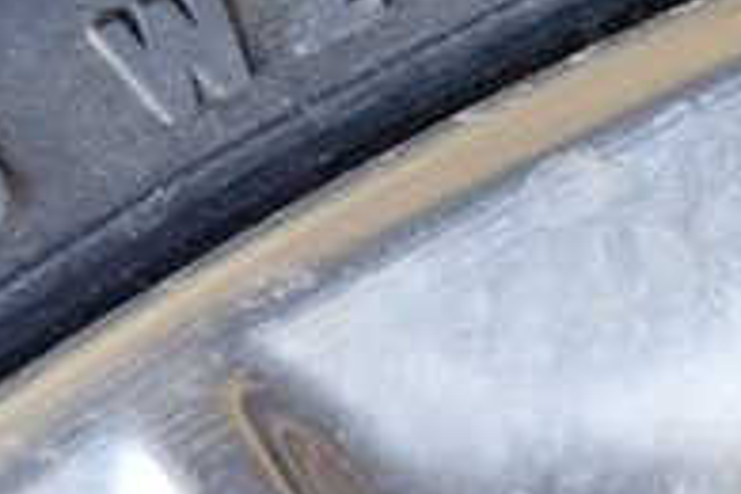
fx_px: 1976
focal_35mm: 96
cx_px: 942
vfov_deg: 13.3
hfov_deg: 19.7
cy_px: -281
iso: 320
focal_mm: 5.4
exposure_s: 1/125
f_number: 2.3
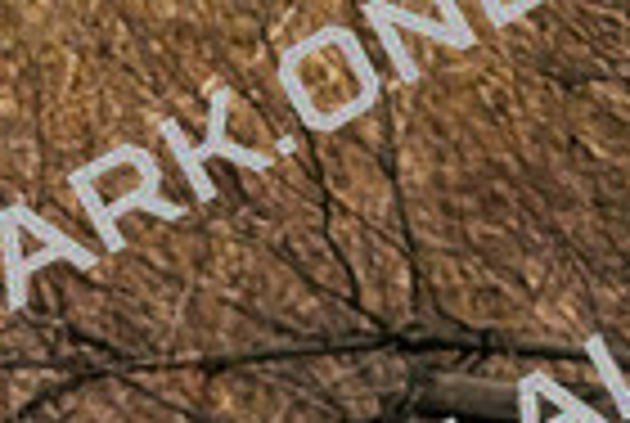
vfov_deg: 0.6
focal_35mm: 2288
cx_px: -238
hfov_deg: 0.9
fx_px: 40125
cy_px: 758
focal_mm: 553
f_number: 6.3
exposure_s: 1/2000
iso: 3200
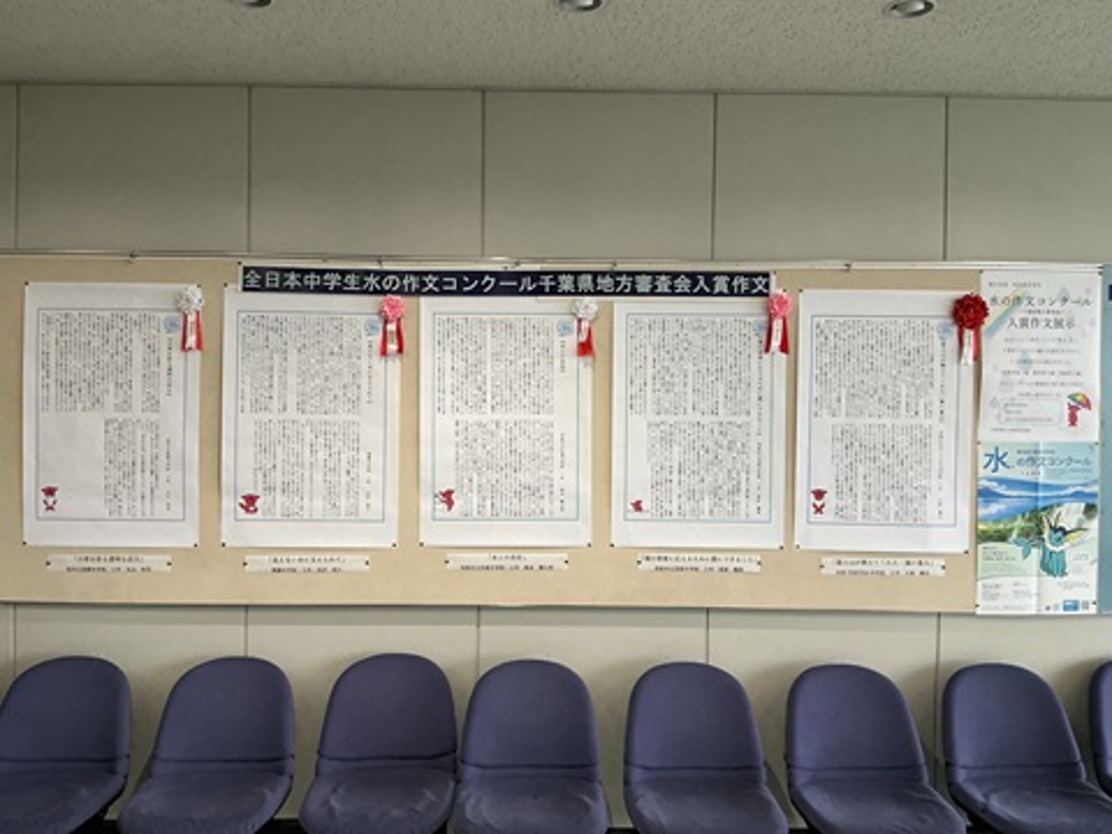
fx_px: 932
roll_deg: -0.4
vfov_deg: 48.2
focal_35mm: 29
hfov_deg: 61.7
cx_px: 556
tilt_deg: -1.3
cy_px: 417
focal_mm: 3
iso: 125
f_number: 1.8
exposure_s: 1/60
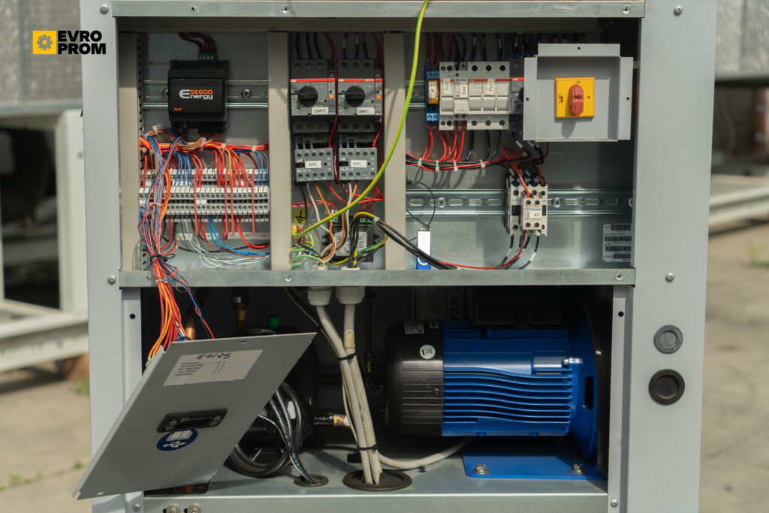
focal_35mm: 66
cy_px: 256
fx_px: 1410
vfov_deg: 20.6
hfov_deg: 30.5
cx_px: 384
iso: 100
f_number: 5
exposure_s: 1/250
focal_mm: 66
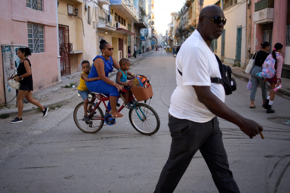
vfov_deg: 37.9
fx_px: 282
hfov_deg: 54.4
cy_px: 96
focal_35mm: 35
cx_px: 145
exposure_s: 1/500
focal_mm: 35
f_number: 2
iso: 100
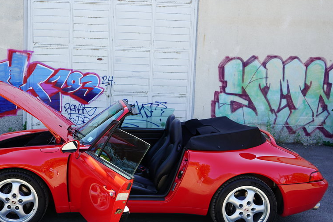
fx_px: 352
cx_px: 118
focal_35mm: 38
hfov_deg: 50.0
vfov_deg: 35.1
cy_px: 116
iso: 100
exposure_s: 1/80
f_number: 5.6
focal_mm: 28
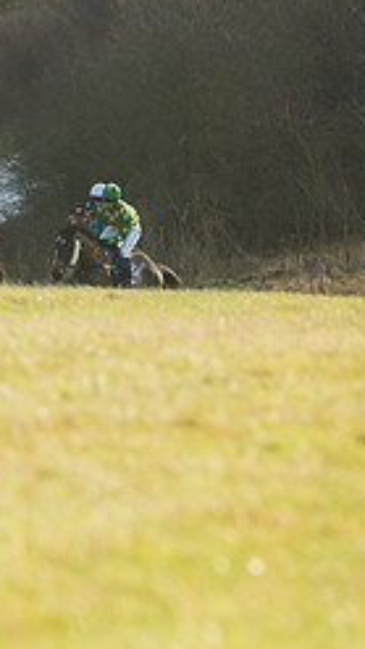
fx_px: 12694
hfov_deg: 1.6
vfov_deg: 2.9
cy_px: 200
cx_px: -286
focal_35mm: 738
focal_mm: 300
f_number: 6.3
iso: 400
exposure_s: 1/1600
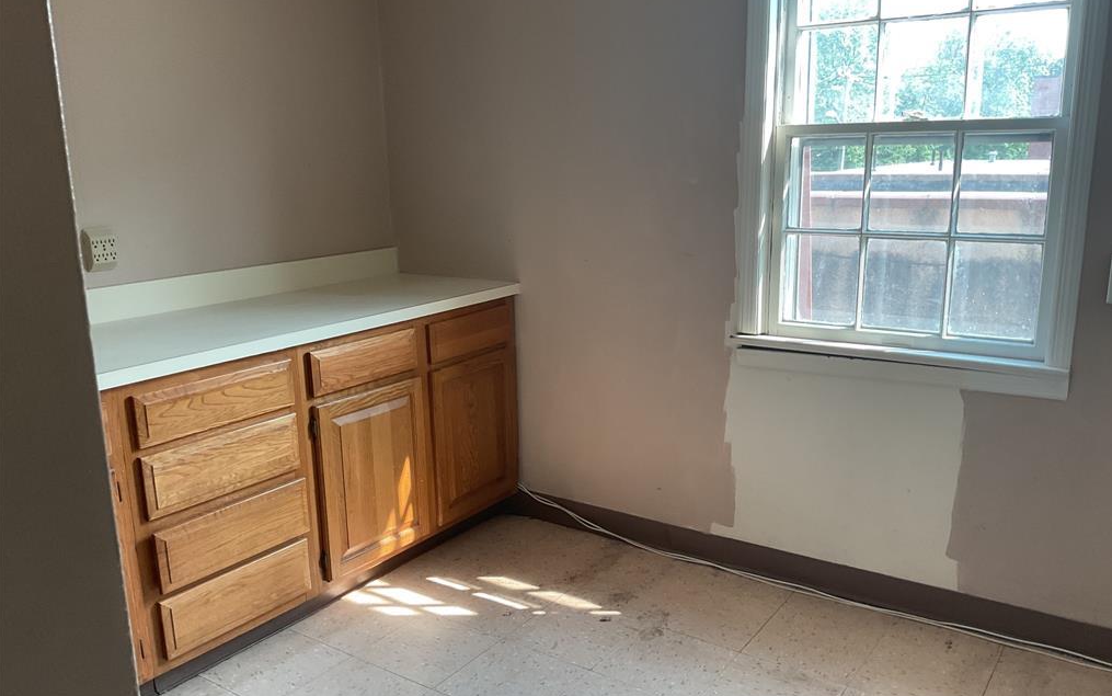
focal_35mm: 31
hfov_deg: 61.2
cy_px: 374
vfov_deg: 40.6
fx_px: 940
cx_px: 558
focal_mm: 3
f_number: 1.8
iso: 64
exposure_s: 1/120
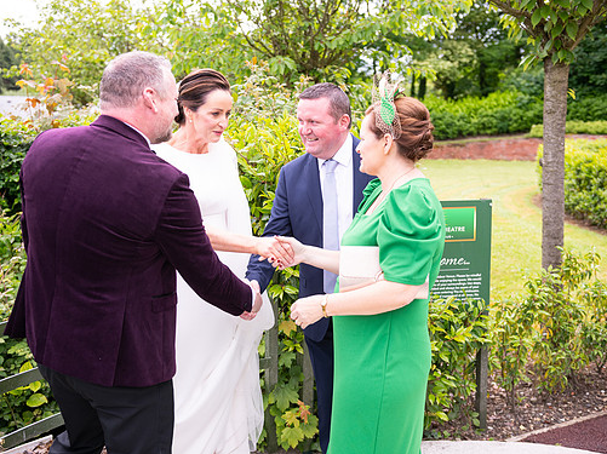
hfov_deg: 47.9
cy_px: 226
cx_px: 309
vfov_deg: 36.8
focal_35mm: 39
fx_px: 683
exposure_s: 1/1000
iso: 250
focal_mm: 35
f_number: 3.5
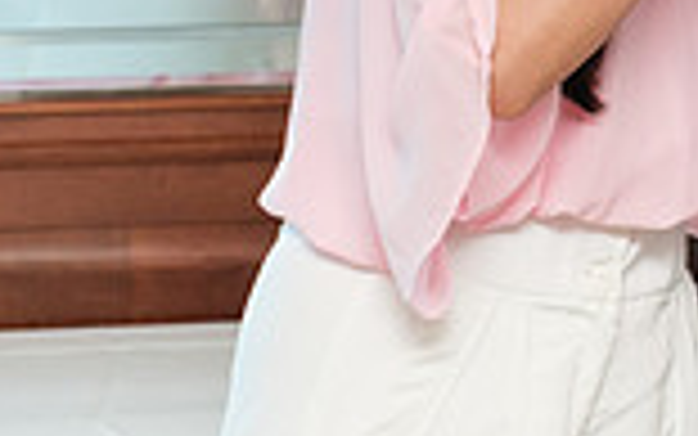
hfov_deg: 6.8
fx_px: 5823
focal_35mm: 306
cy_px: -83
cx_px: 829
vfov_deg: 4.3
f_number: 2.8
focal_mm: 53.3
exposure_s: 1/125
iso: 640
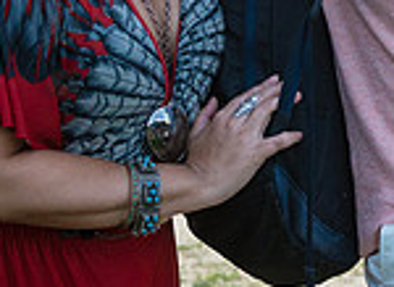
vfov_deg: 9.4
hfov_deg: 12.8
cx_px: 494
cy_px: -108
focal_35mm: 152
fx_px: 1711
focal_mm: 36
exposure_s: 1/500
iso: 1000
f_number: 4
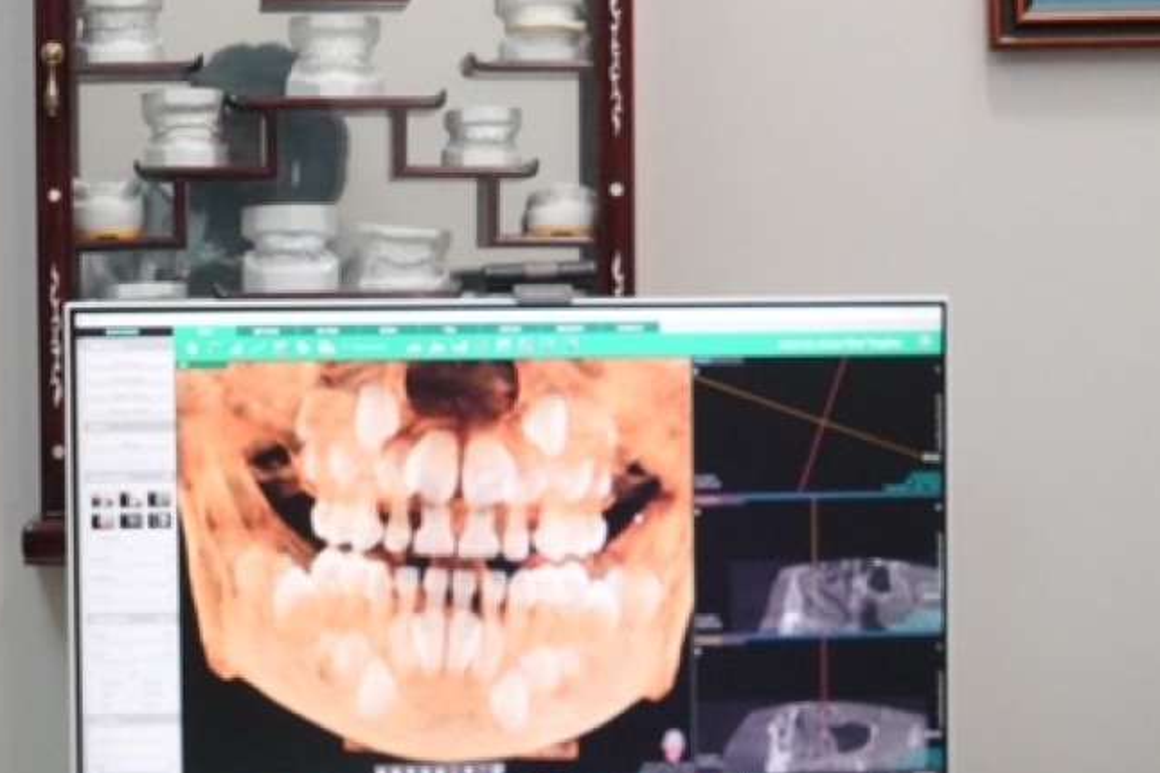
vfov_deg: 20.1
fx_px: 2159
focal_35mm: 67
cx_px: 478
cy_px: 599
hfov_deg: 30.0
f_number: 6.3
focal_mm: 24
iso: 2000
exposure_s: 1/40
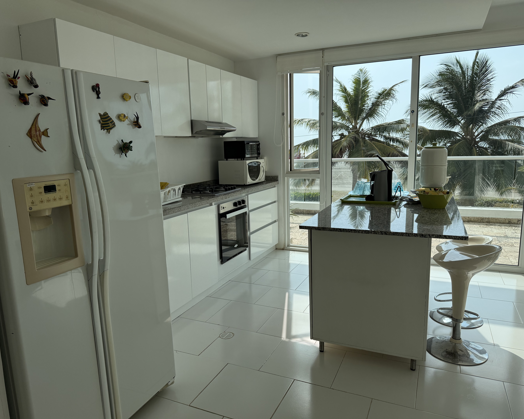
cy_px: 210
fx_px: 388
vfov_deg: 56.8
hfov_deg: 68.0
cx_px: 247
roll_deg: +1.7
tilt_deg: -9.4
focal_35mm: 25
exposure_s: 1/4975
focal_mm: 6.76
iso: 100
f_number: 1.78
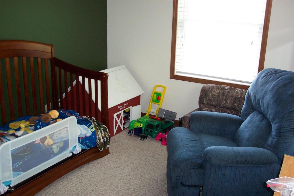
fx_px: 310
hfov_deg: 50.7
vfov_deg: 35.1
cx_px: 147
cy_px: 98
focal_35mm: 38
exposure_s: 1/20
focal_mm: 8
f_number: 2.8
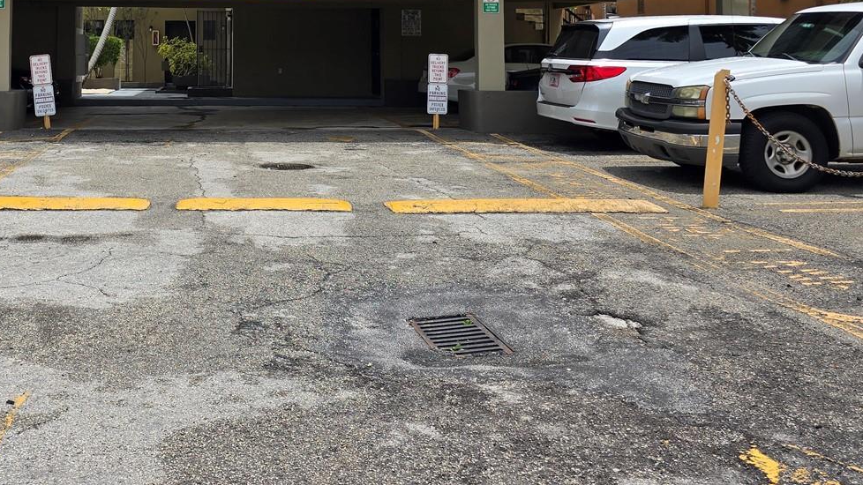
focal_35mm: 41
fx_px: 938
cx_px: 245
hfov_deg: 48.0
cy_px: 13
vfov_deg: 27.5
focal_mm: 6.3
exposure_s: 1/871
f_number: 1.7
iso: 12
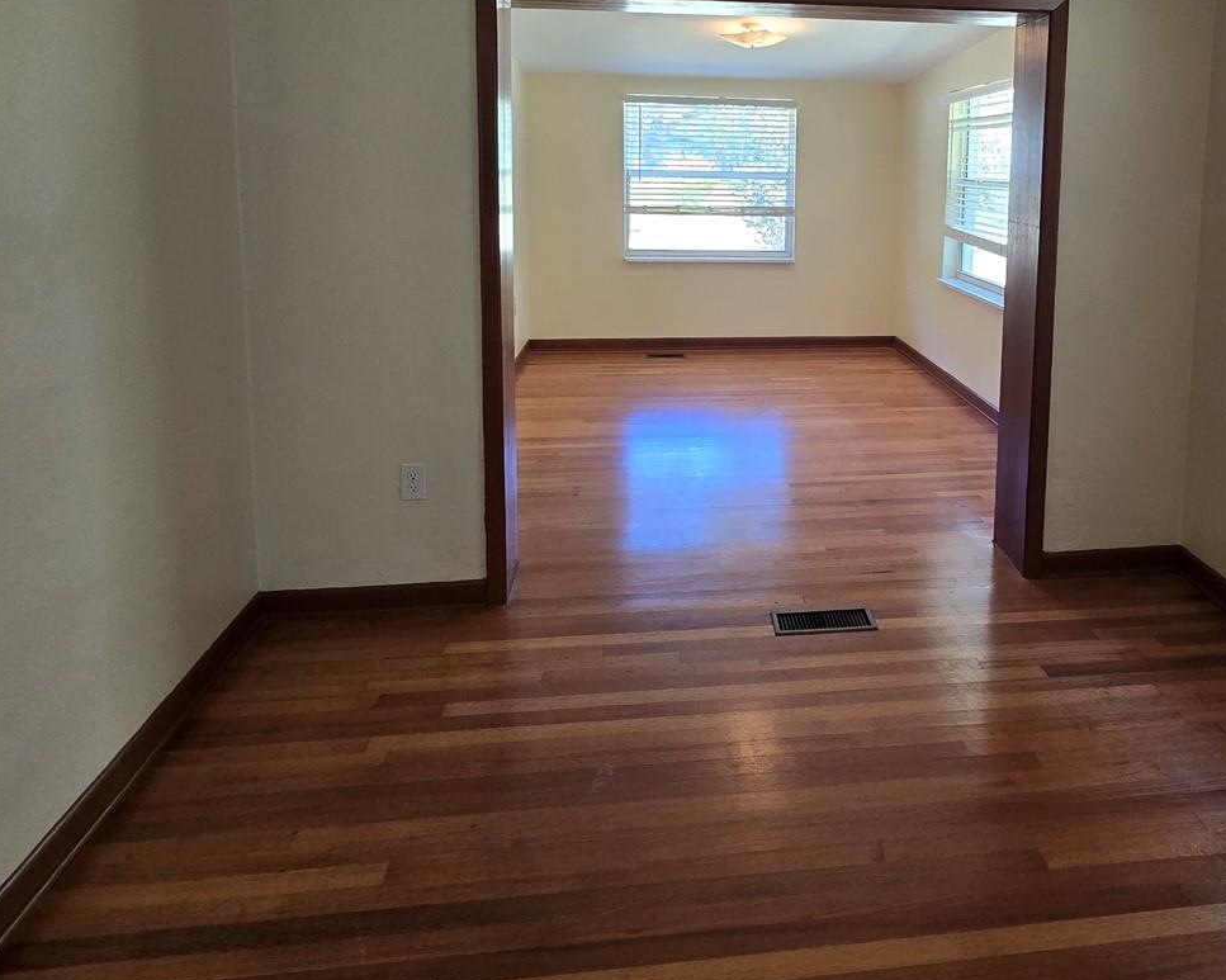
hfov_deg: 76.3
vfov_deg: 61.8
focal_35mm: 21
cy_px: 245
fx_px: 762
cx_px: 765
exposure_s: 1/60
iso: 160
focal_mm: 2.2
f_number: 2.2
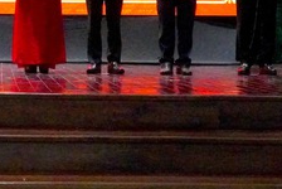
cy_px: -79
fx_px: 996
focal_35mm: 127
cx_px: -52
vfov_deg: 10.5
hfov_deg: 15.6
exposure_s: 1/800
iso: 12800
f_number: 8
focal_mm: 26
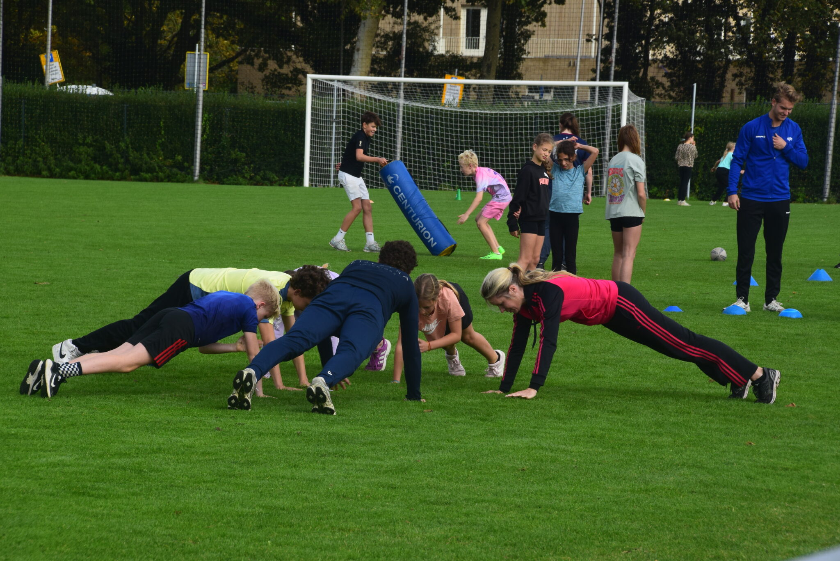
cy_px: 280
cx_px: 420
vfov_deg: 7.6
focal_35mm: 180
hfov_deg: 11.4
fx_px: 4201
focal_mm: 120
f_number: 11
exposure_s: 1/400
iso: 400
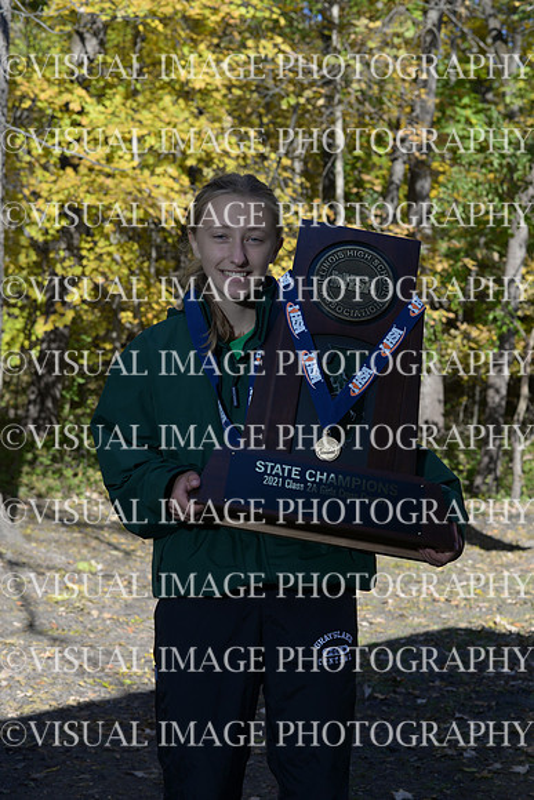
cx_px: 267
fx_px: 1112
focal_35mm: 50
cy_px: 400
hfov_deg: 27.0
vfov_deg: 39.6
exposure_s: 1/250
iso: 125
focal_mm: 50
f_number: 6.3
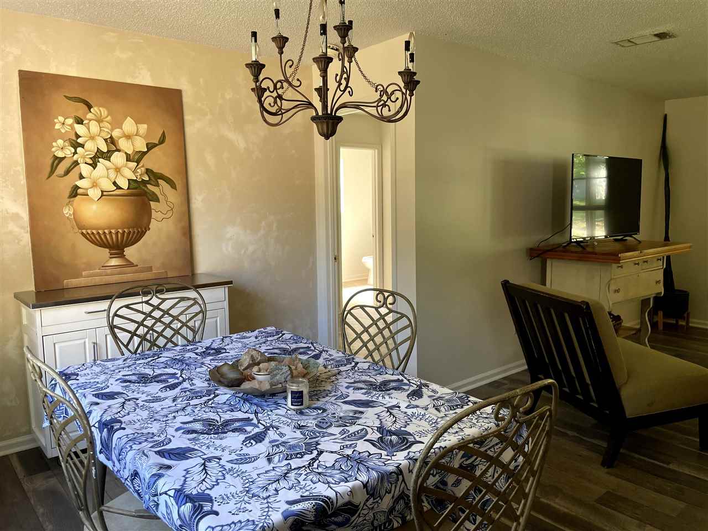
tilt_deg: -6.9
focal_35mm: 26
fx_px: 532
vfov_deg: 53.1
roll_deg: +0.8
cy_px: 266
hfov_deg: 67.3
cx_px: 354
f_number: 1.6
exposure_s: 1/121
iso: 125
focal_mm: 4.2
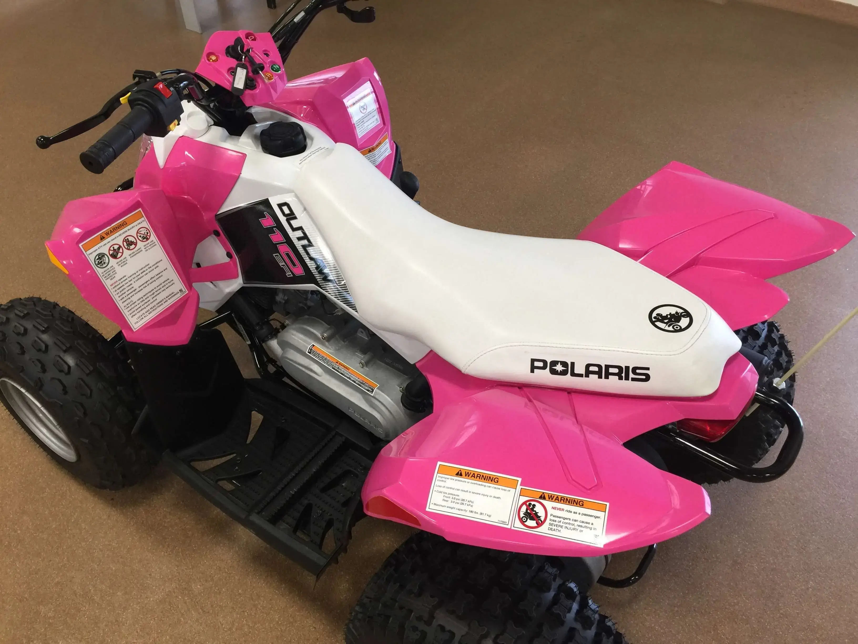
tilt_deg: -45.0
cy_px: 322
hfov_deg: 61.7
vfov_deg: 48.2
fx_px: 719
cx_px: 429
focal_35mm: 29
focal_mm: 4.15
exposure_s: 1/17
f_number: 2.2
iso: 40
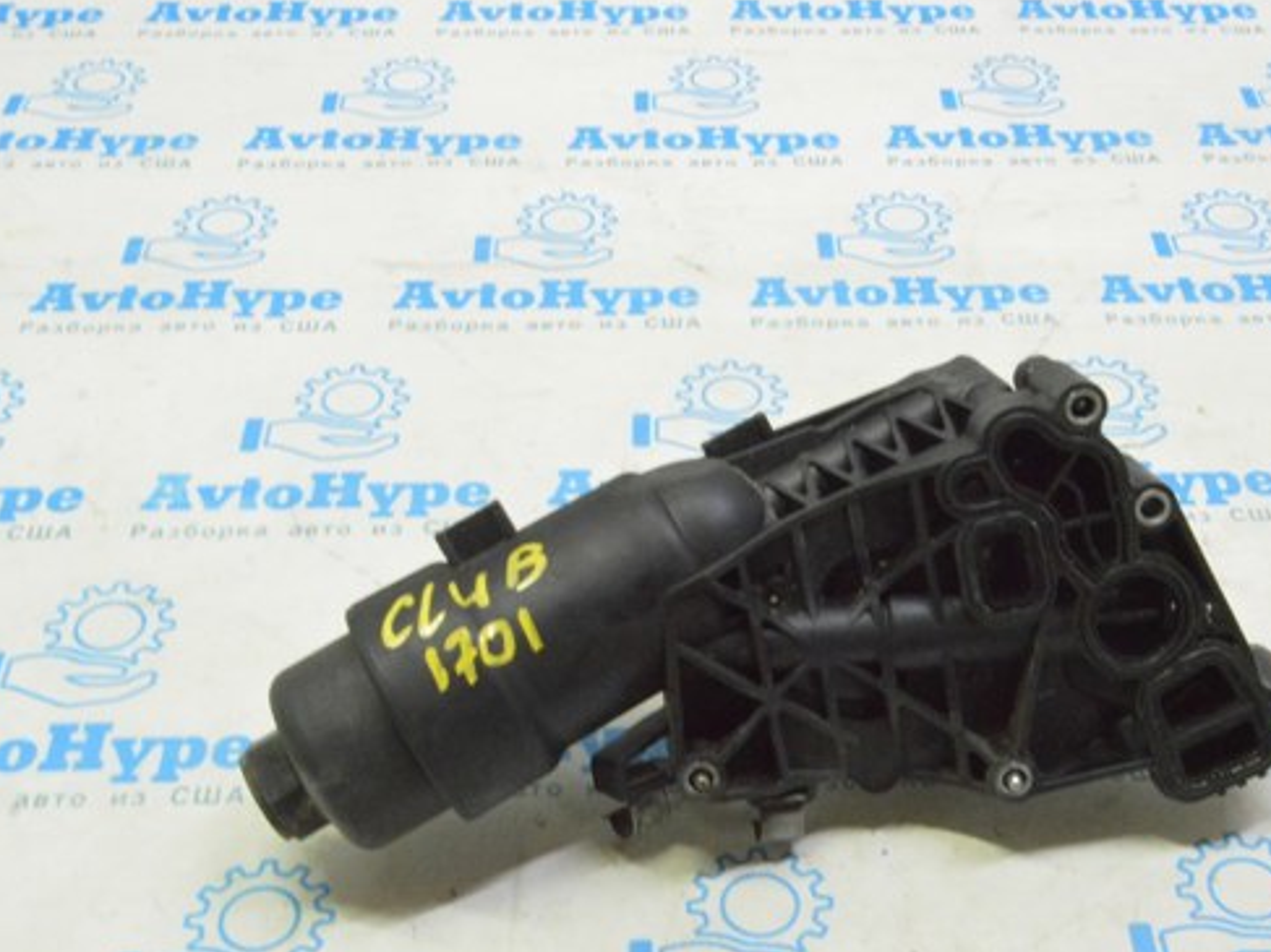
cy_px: 471
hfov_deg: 36.0
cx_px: 767
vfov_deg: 27.5
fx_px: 1946
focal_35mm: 53
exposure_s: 1/20
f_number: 20
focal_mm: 28
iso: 6400
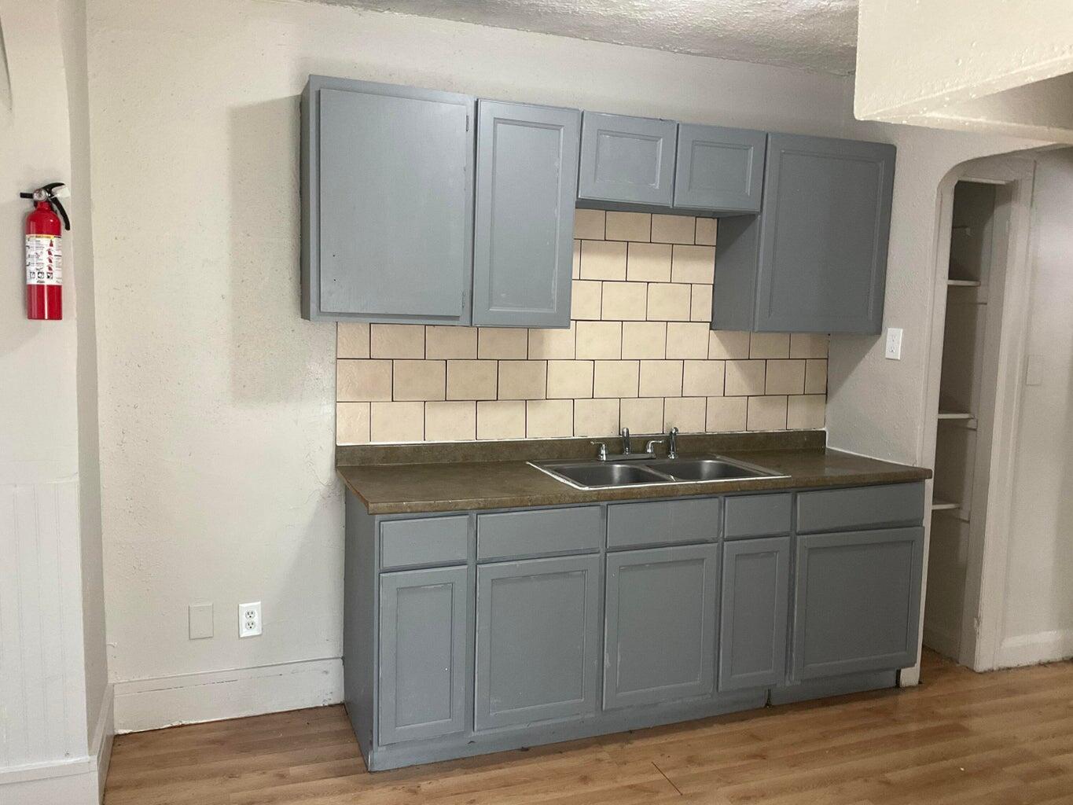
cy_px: 402
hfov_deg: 61.7
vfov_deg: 48.2
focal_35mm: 29
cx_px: 536
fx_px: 899
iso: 160
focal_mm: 3
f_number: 1.8
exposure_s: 1/60
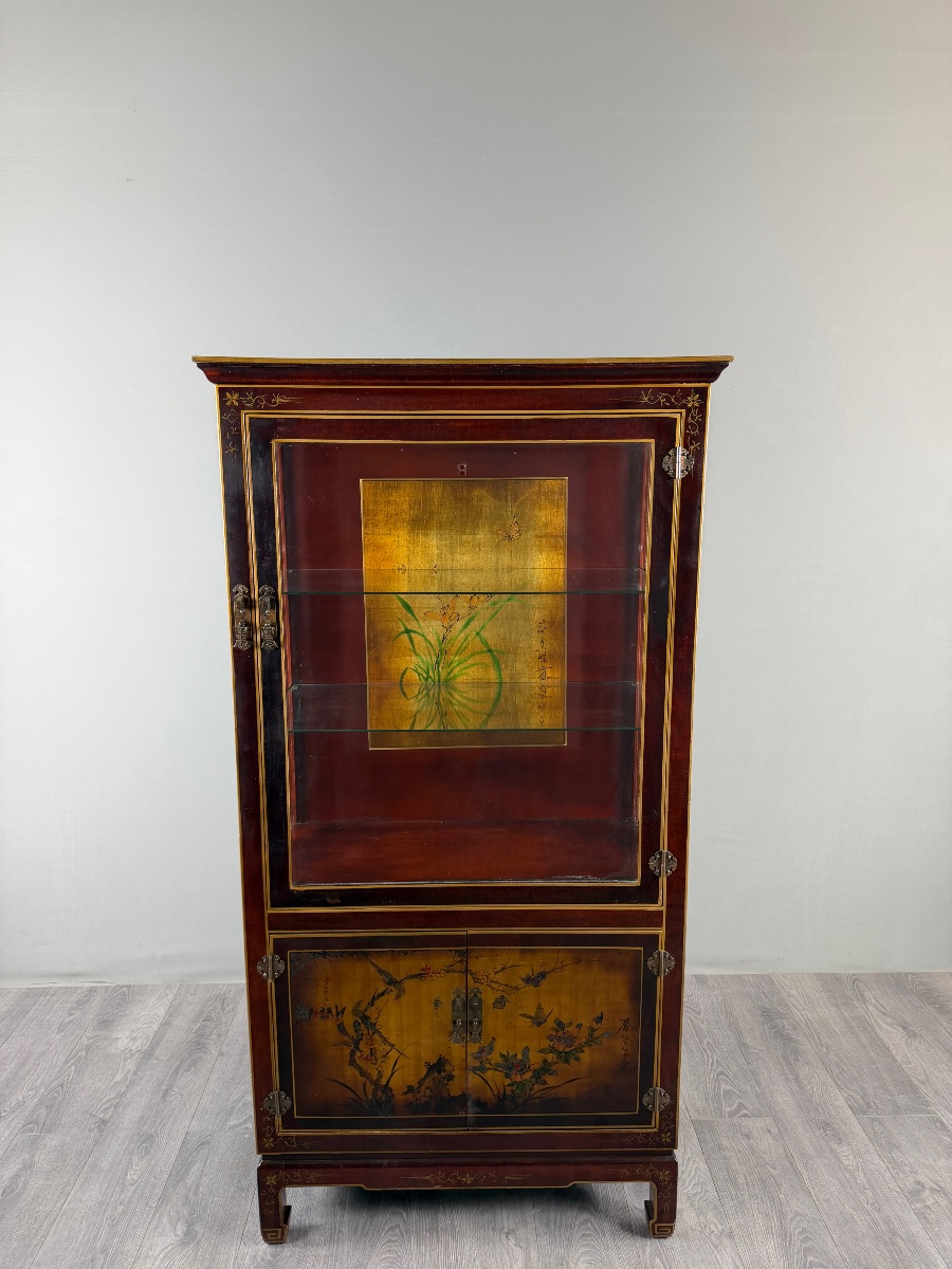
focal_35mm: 24
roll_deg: -0.4
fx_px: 880
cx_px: 476
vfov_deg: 71.6
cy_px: 634
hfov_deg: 56.8
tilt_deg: -10.2
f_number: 1.78
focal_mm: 6.76
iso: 125
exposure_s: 1/50
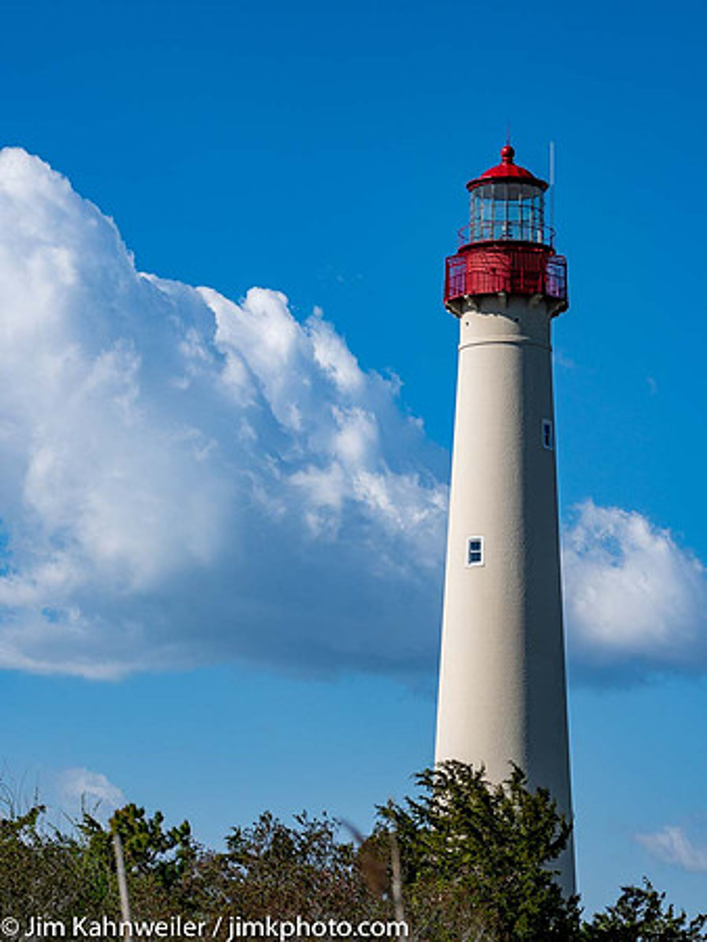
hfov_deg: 11.2
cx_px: 354
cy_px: 471
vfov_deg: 14.9
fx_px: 3591
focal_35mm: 132
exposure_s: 1/1600
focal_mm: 66
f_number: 6.3
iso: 200
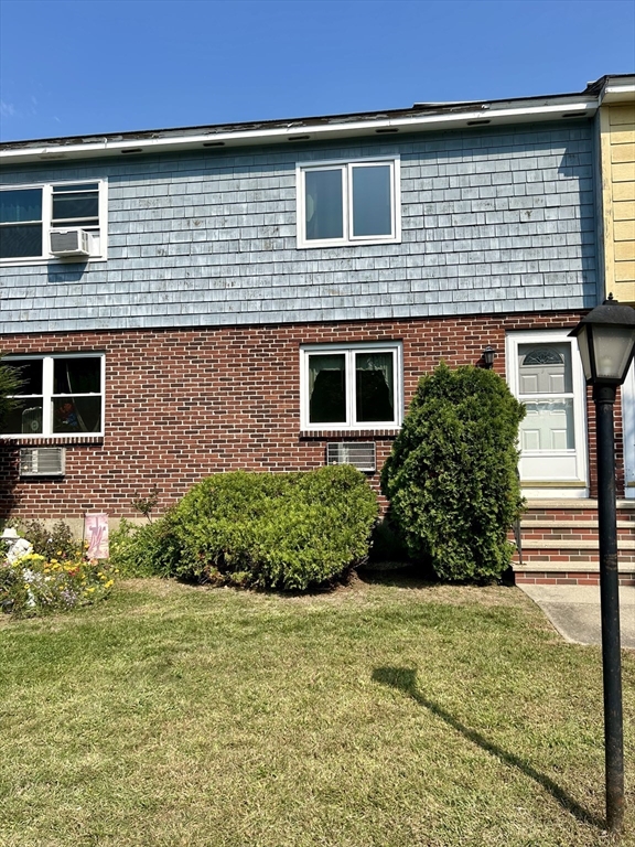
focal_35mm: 26
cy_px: 424
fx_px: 636
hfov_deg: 53.1
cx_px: 318
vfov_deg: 67.3
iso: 50
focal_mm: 5.7
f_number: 1.5
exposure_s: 1/5076
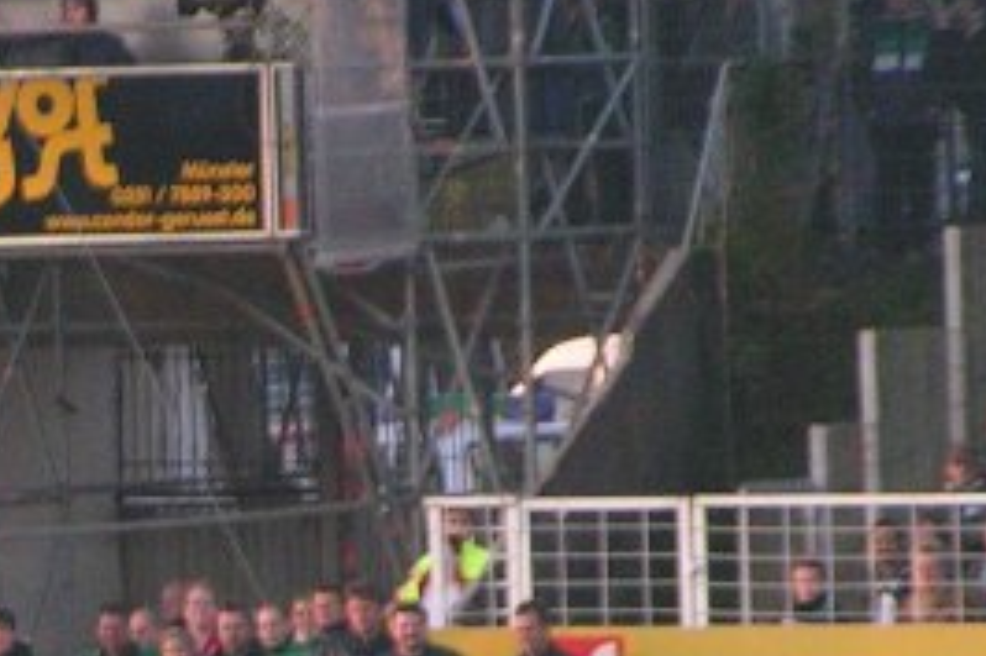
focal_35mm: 708
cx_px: -226
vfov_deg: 1.9
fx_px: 19379
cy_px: 882
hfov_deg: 2.9
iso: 160
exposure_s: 1/250
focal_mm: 34.5
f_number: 3.5
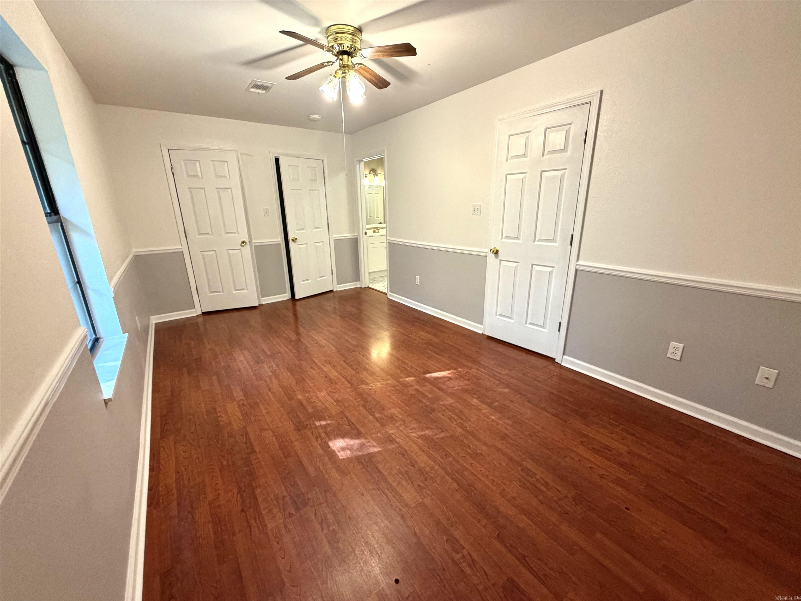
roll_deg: +2.1
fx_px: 324
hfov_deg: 102.1
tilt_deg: -17.6
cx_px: 400
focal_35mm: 14
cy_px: 300
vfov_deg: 85.7
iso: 250
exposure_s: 1/60
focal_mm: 2.22
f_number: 2.2
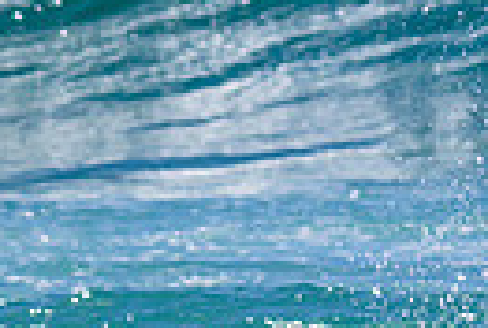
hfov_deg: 1.0
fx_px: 26983
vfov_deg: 0.7
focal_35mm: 1986
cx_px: 1156
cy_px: 482
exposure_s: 1/2000
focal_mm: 380
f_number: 11
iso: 720
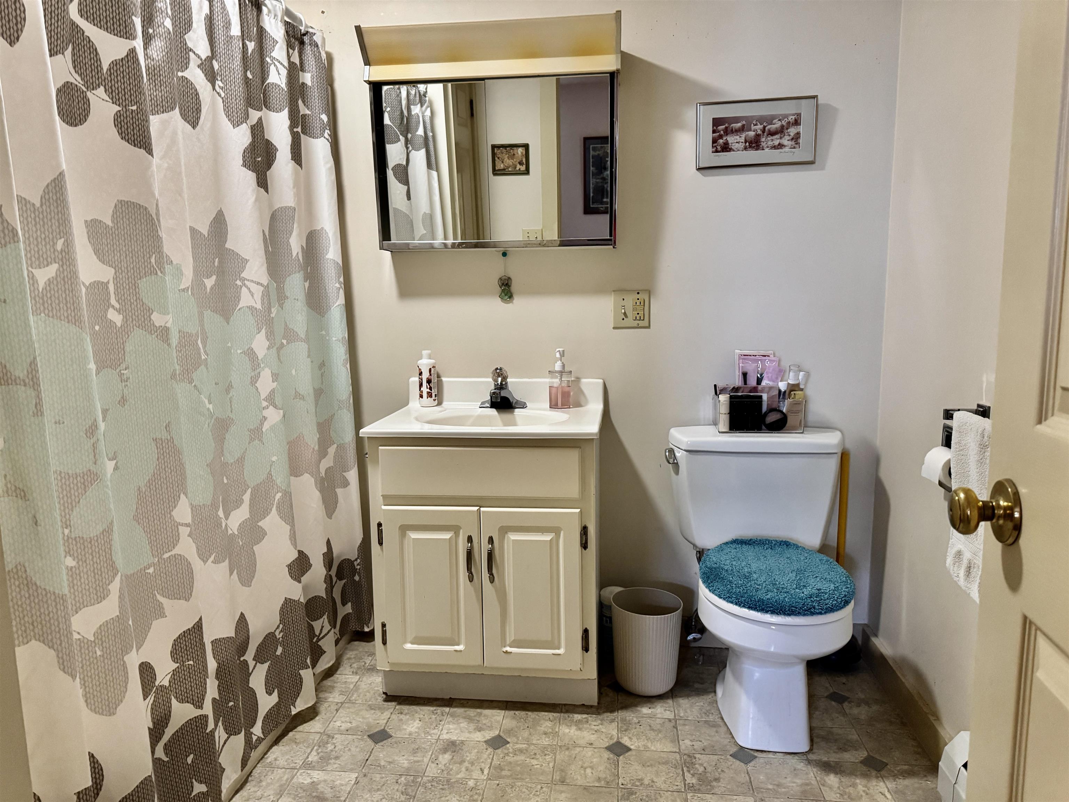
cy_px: 401
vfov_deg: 56.8
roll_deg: -0.1
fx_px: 741
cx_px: 534
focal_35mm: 24
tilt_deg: -9.2
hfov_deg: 71.6
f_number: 1.78
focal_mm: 6.76
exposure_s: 1/60
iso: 640
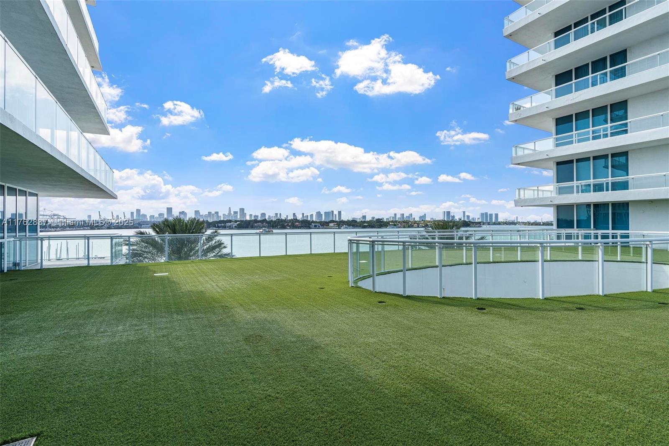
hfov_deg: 93.3
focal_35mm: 17
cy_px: 223
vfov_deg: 70.4
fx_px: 316
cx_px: 334
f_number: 9
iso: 200
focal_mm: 17
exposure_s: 1/500
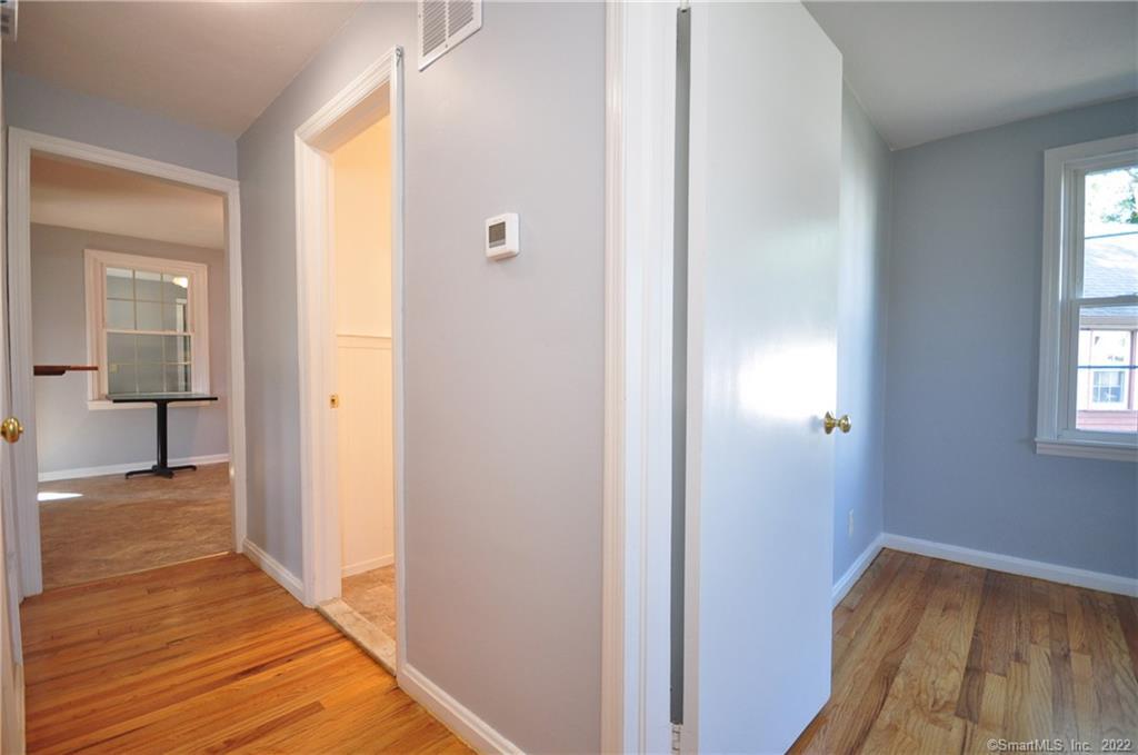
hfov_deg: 100.5
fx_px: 473
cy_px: 378
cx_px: 569
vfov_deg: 77.1
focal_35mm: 15
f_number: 4
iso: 640
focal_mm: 10
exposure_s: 1/50
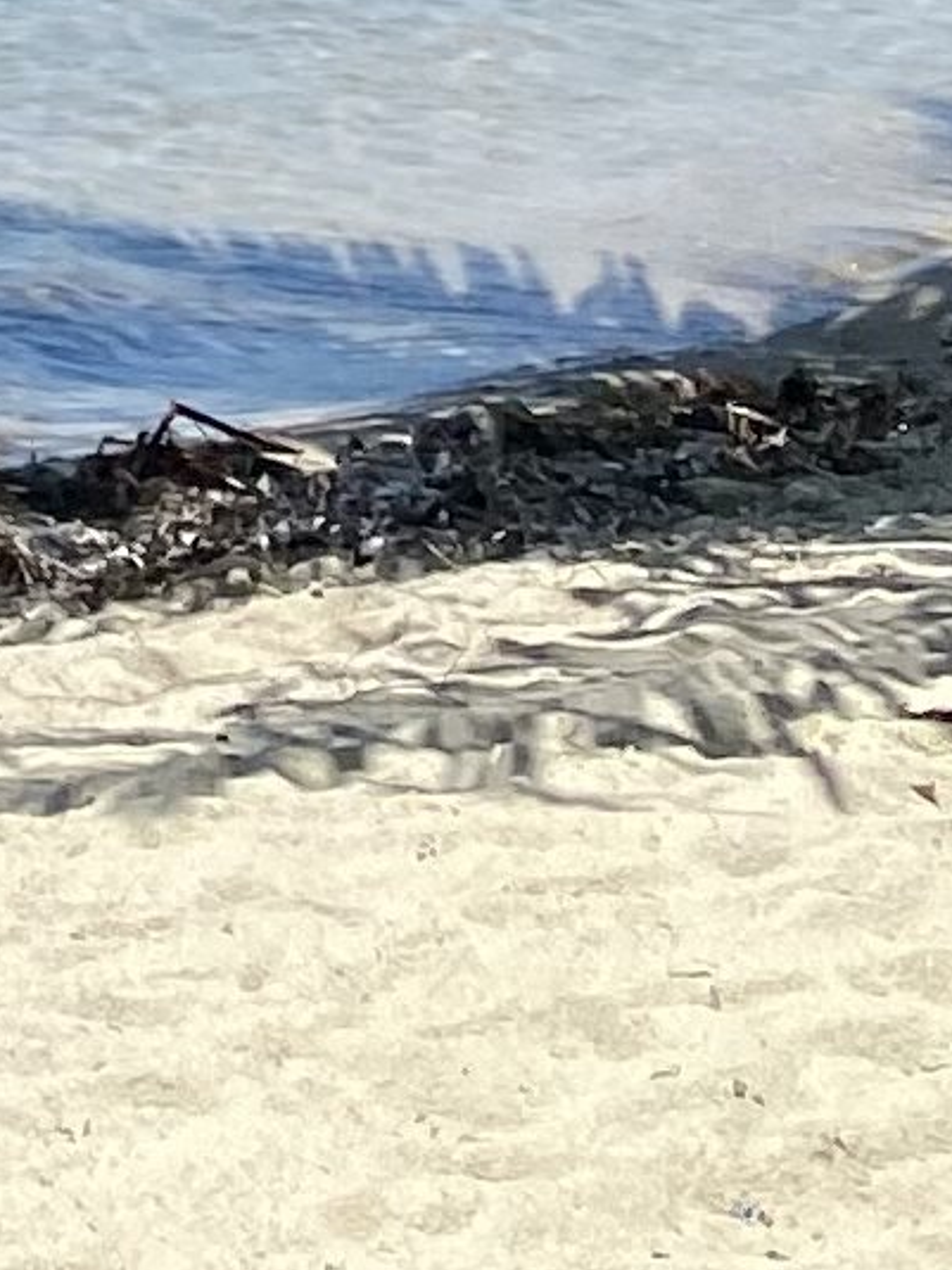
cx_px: -1287
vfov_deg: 7.8
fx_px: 7190
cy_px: -3326
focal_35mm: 196
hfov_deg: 7.1
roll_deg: -2.0
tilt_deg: +15.7
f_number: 1.8
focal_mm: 4.25
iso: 32
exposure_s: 1/2410
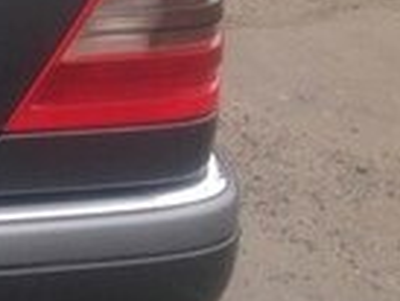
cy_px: -19
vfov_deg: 9.3
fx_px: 1839
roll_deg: -1.3
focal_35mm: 159
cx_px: -382
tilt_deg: -20.0
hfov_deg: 11.3
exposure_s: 1/203
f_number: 2.4
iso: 50
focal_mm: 4.12
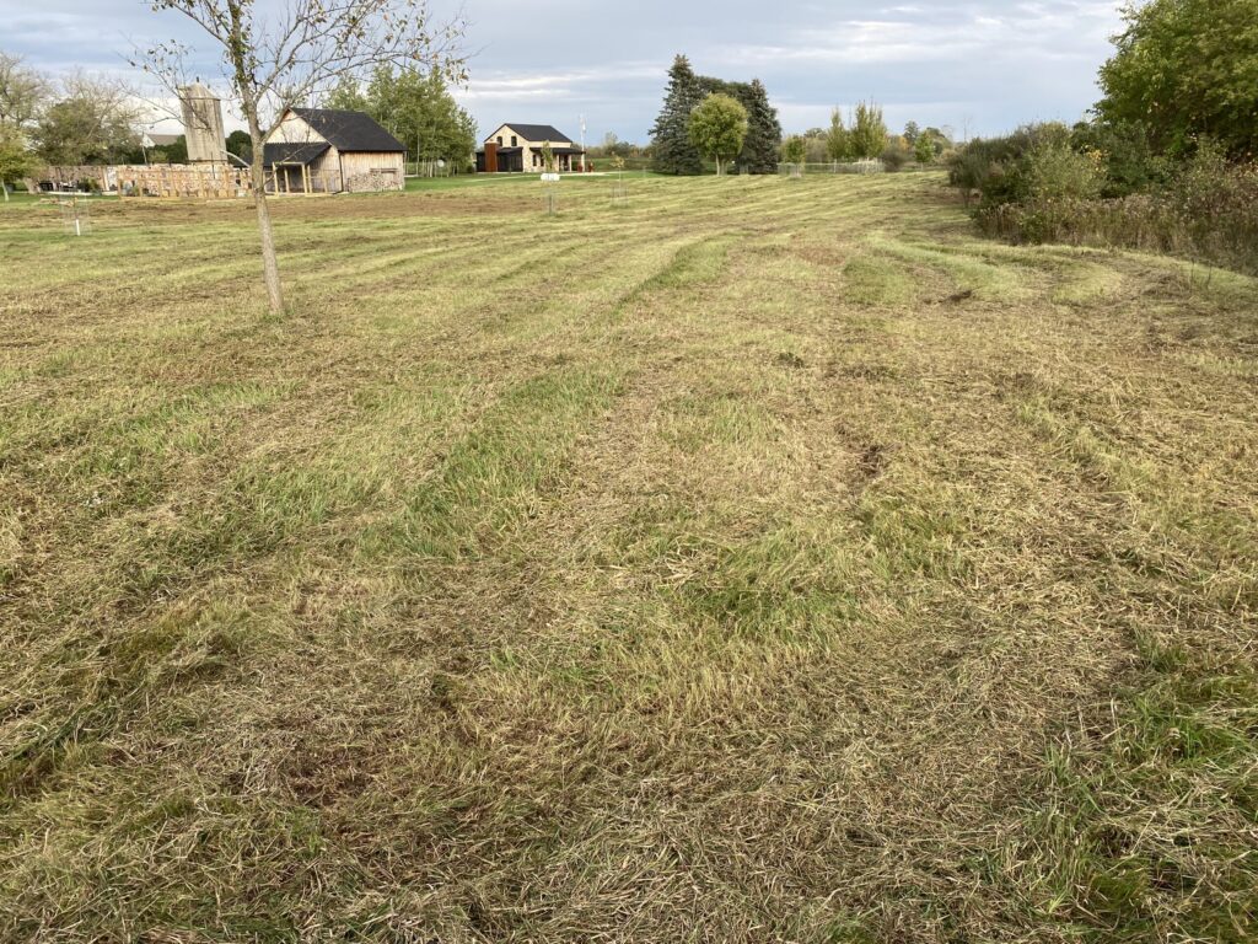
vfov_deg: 53.1
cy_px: 472
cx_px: 629
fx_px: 945
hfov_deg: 67.3
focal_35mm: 26
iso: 32
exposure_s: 1/571
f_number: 1.8
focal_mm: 4.25
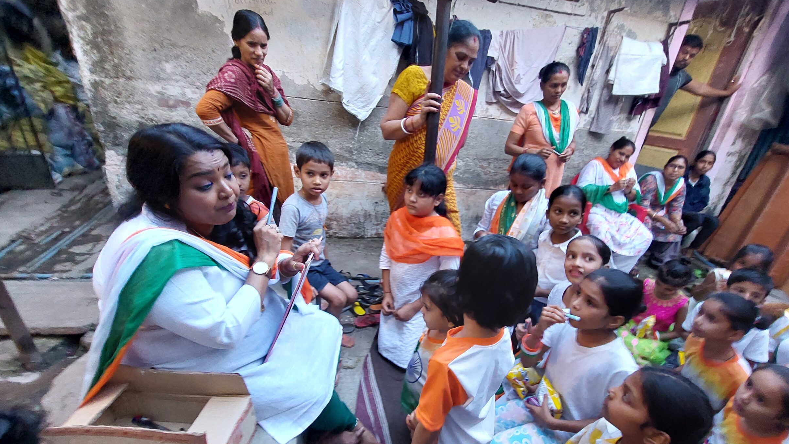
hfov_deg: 103.0
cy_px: 257
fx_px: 314
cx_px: 405
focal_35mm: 15
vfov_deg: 70.1
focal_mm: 1.74
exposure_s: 1/25
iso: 400
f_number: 2.2
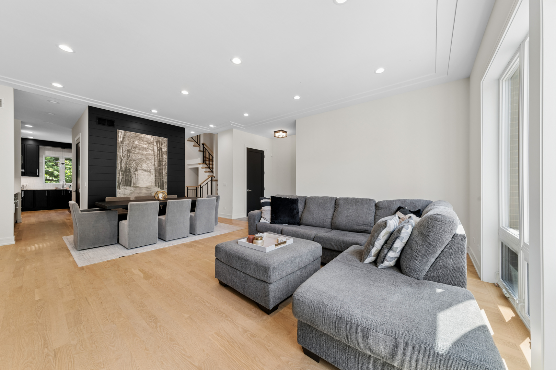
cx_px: 278
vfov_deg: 90.0
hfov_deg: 112.6
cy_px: 185
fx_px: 185
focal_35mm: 12
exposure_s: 1/13
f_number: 10
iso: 160
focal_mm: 12
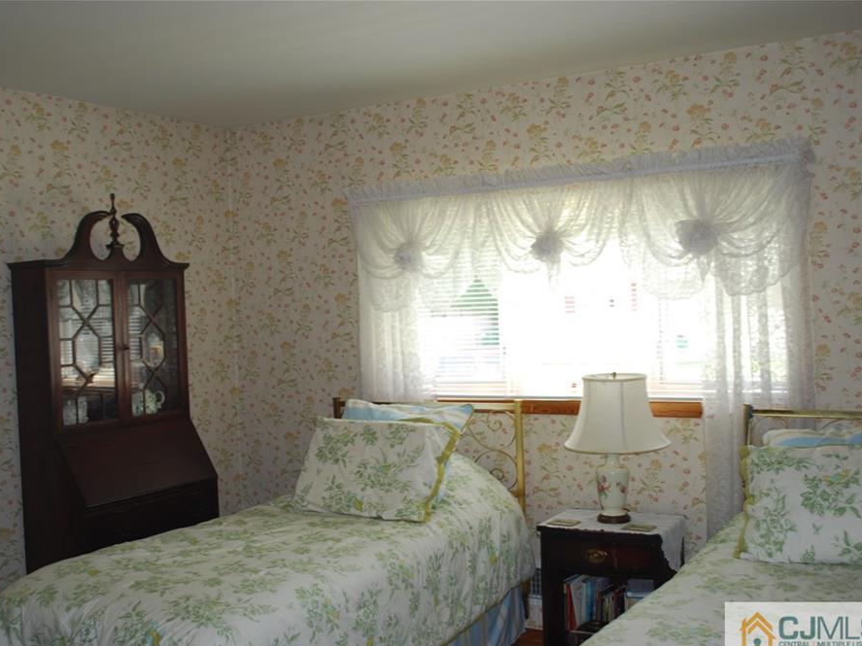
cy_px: 331
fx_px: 996
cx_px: 426
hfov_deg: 46.8
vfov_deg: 35.9
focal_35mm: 40
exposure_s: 1/80
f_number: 4.2
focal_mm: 24
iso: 200
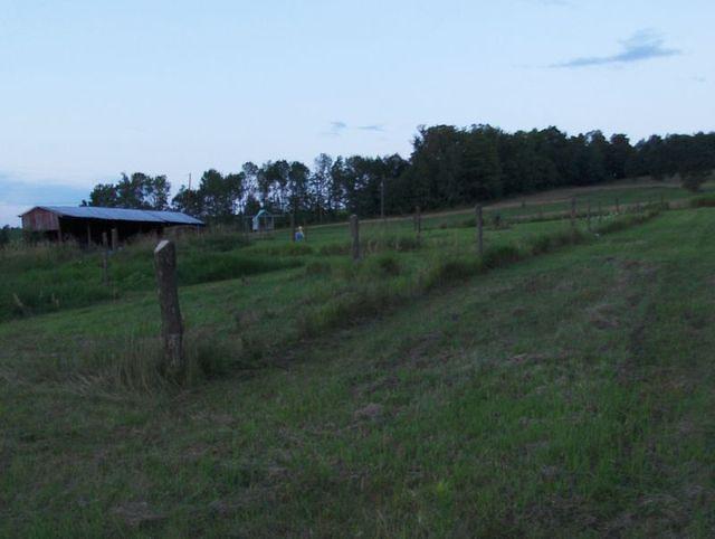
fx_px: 848
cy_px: 270
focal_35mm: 41
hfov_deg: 45.7
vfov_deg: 35.2
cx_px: 358
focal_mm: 6.5
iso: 200
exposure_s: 1/28
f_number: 3.5
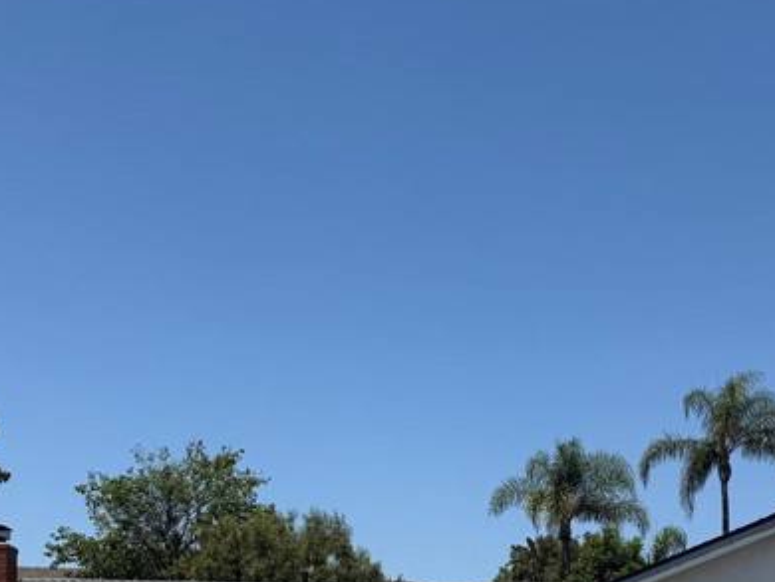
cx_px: 467
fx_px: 1411
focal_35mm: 63
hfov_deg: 30.6
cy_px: 703
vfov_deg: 21.6
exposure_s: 1/6711
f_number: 1.78
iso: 80
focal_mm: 6.76
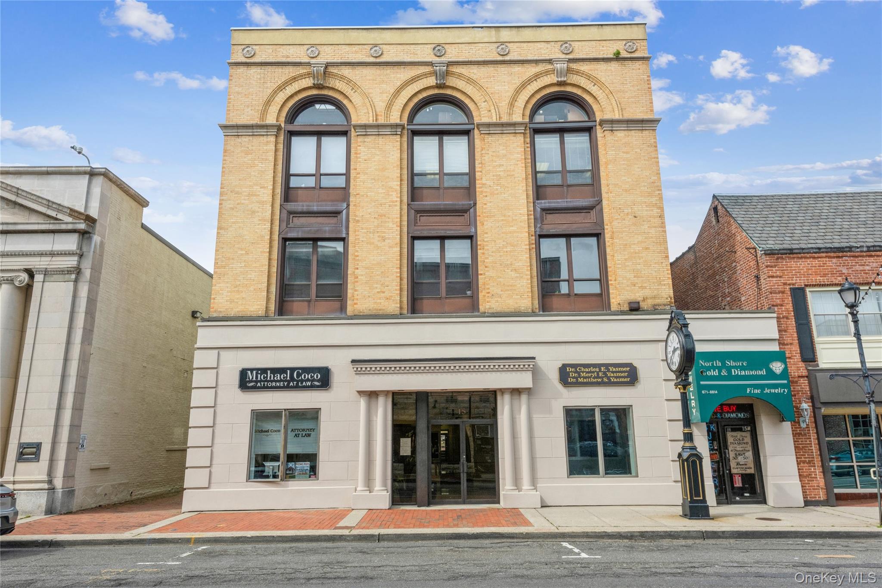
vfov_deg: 53.1
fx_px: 588
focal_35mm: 24
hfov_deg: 73.7
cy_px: 294
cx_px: 441
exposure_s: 1/500
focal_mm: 24
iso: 400
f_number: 11
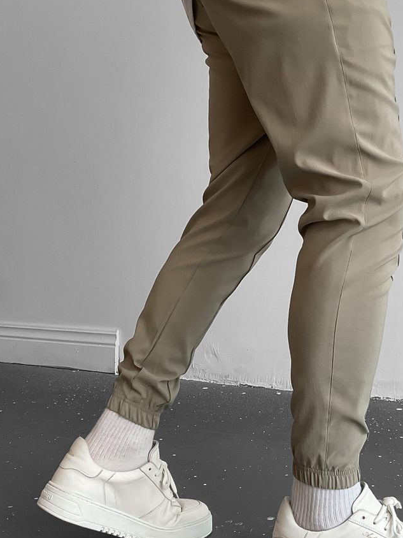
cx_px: 262
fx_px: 854
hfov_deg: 26.4
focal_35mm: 55
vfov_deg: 34.8
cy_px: 220
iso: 64
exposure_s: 1/120
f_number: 1.8
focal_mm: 3
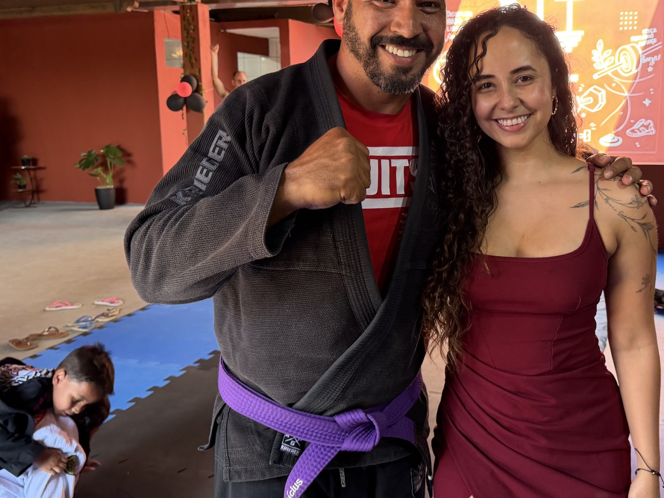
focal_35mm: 36
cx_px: 413
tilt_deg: -8.2
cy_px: 205
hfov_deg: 50.8
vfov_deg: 39.5
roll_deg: +0.9
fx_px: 691
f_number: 1.78
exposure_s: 1/98
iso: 200
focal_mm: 6.76
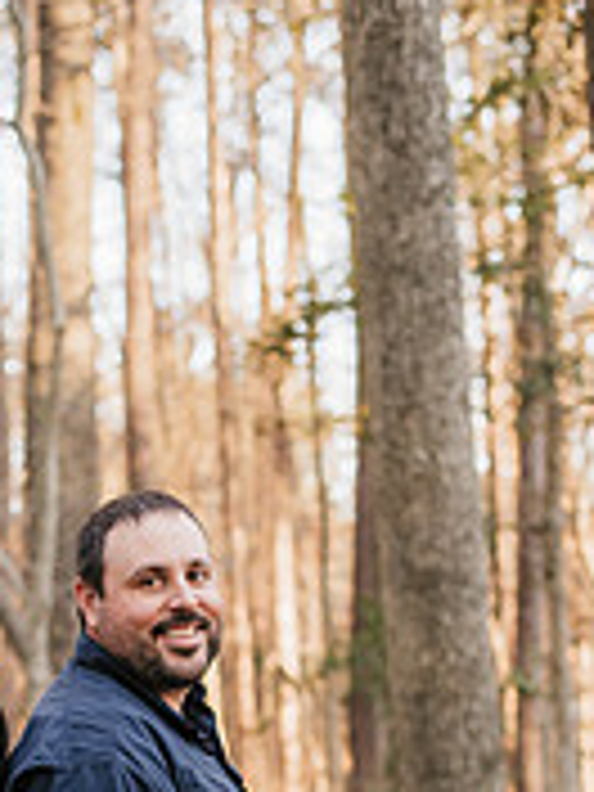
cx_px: 0
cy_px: 986
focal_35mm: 123
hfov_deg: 11.9
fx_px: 2814
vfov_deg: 15.4
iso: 400
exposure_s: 1/250
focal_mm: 50
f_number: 2.8
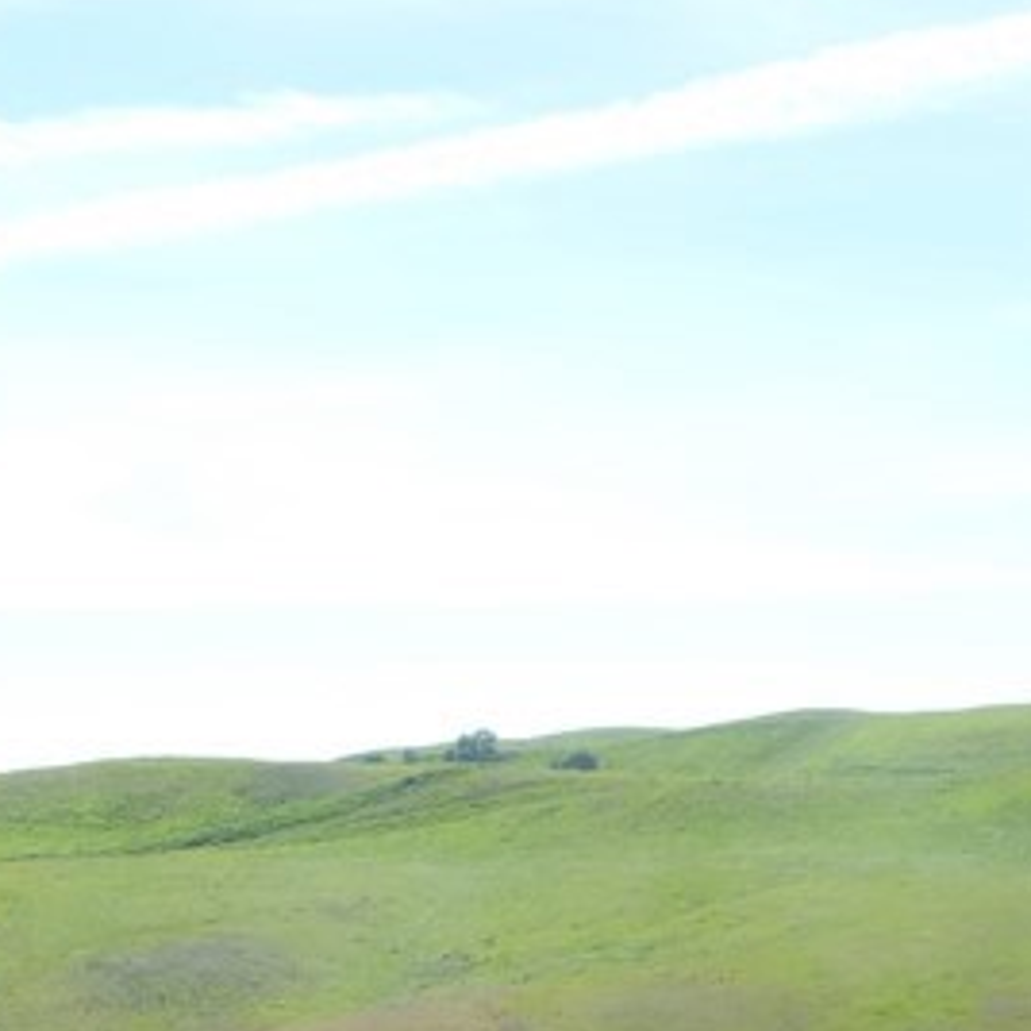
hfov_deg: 21.2
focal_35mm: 81
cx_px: 254
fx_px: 2729
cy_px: 1231
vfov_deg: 20.1
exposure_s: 1/500
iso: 100
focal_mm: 4.3
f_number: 4
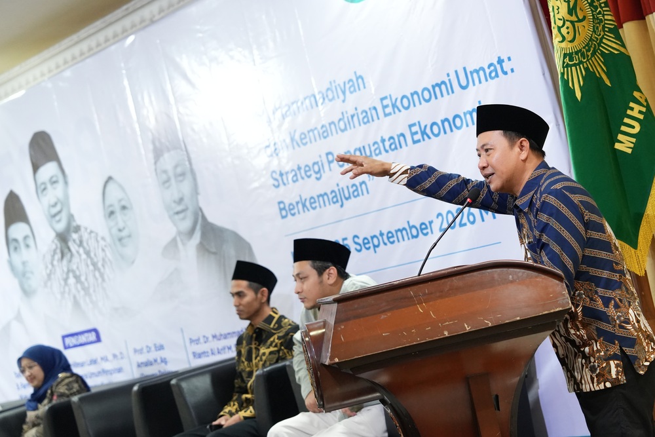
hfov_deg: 28.8
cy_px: 218
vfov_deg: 19.5
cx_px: 328
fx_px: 1274
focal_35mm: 70
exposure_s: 1/100
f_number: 2.8
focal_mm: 70
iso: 4000
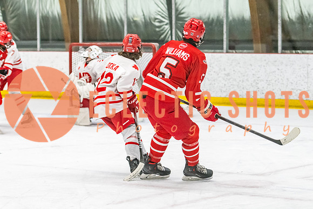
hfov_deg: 14.5
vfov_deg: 9.7
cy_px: 114
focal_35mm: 141
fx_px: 1229
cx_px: 156
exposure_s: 1/800
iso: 4000
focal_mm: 92
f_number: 2.8
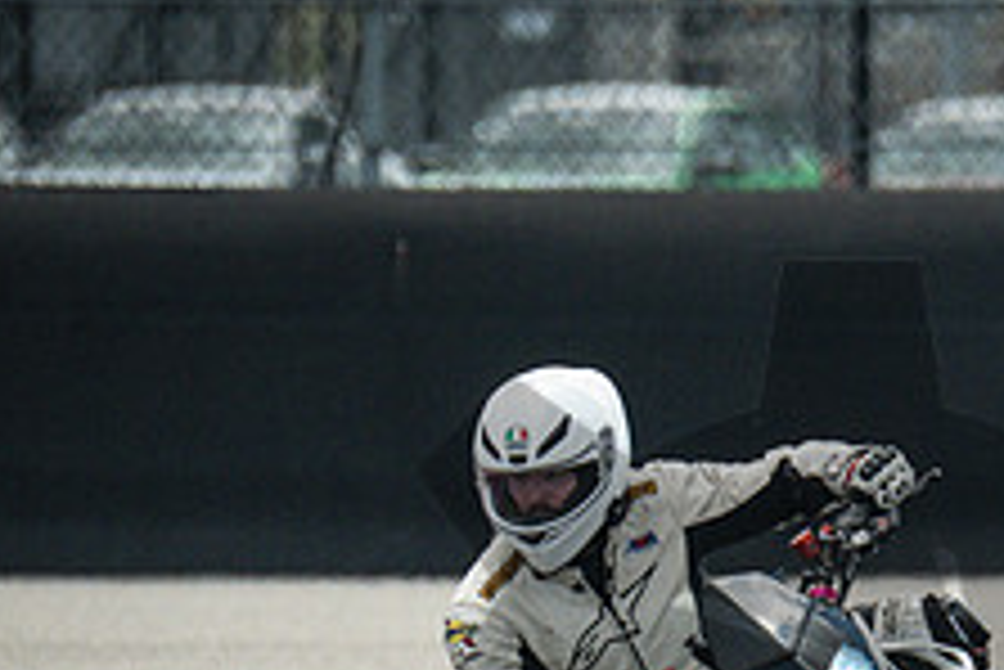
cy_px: 812
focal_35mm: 1560
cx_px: 851
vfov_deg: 0.9
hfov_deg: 1.3
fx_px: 43533
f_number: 5.6
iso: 1600
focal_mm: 400
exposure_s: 1/1600
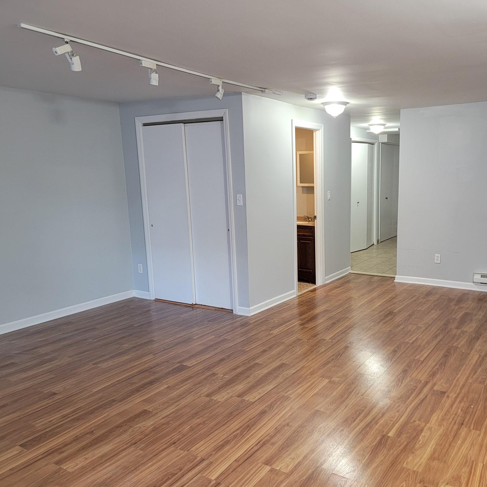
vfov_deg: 55.6
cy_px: 246
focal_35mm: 29
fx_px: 462
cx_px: 309
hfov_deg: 54.9
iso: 250
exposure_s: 1/40
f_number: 1.8
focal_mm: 6.7
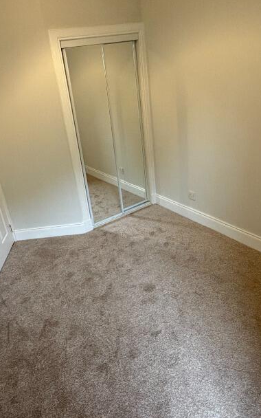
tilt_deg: -20.9
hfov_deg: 48.7
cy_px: 195
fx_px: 285
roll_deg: +9.6
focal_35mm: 25
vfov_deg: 72.5
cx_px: 94
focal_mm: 2.22
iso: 400
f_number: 2.2
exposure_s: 1/60
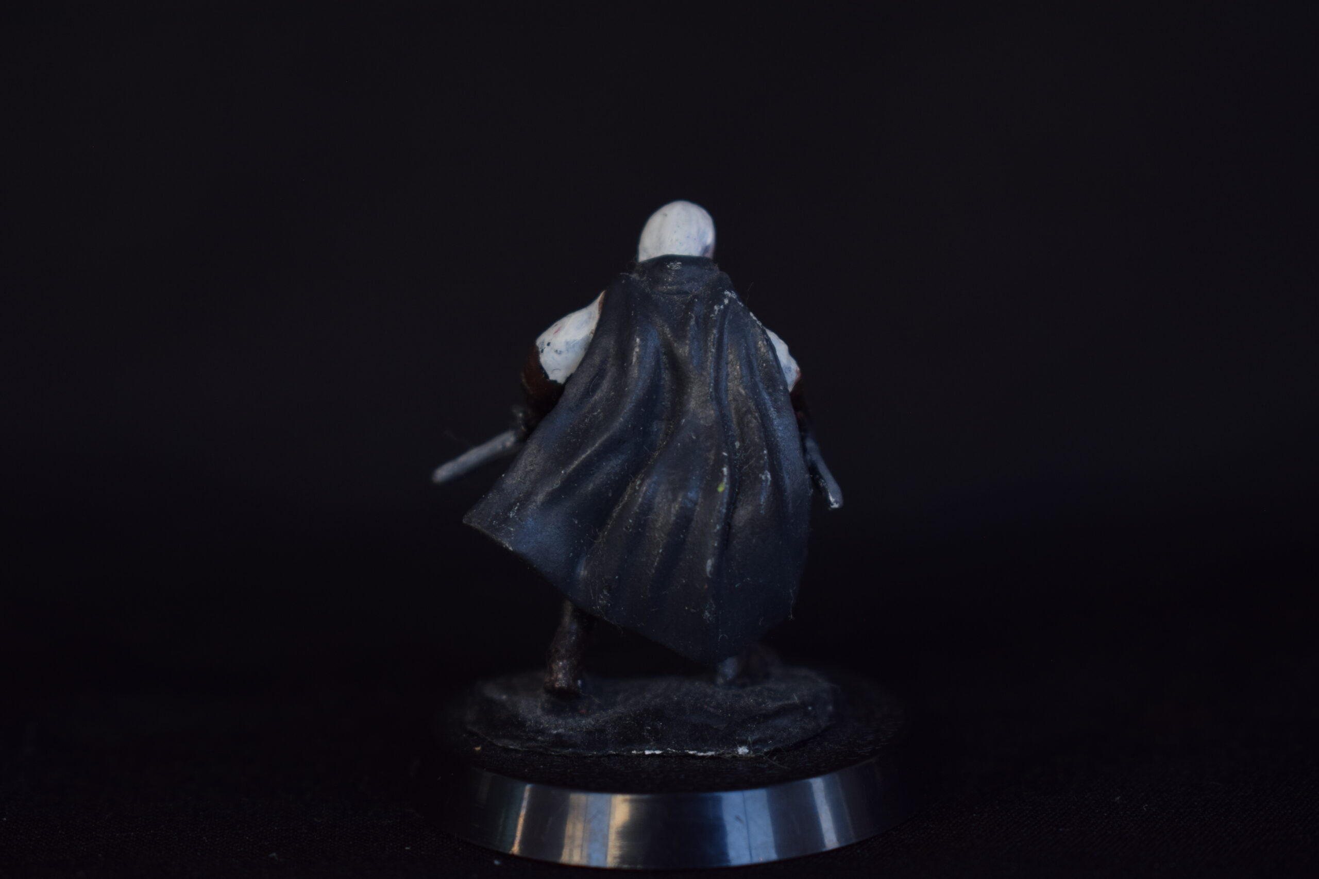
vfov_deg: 16.6
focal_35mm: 82
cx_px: 660
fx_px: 3023
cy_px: 440
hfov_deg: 24.6
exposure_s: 1/30
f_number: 5.6
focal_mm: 55
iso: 400
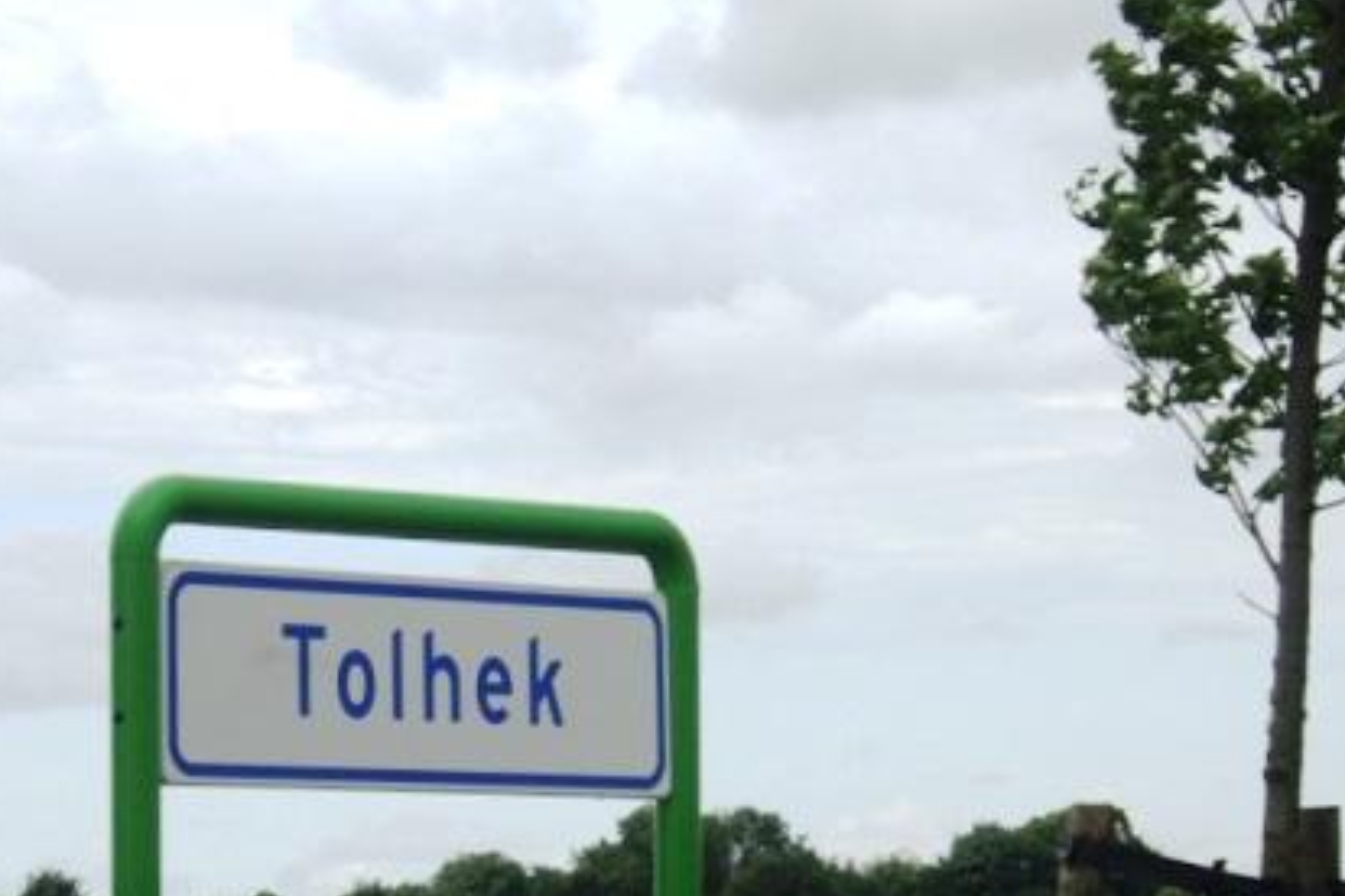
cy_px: 753
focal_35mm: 148
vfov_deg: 9.2
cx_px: 500
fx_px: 5529
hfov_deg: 13.9
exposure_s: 1/500
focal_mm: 19.4
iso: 64
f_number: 4.8
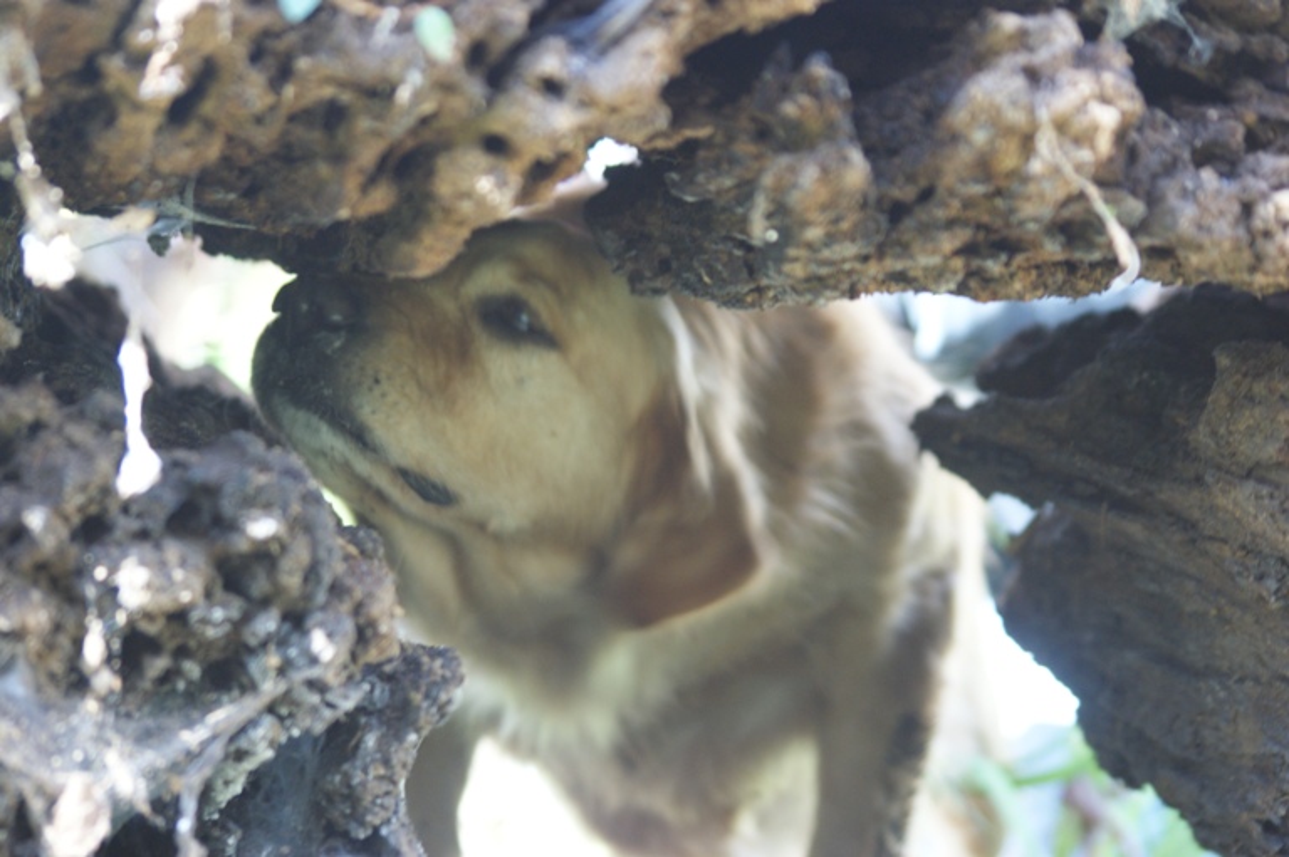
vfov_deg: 10.7
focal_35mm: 128
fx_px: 4562
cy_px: 428
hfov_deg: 16.1
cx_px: 644
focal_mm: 85
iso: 400
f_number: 4
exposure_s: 1/25
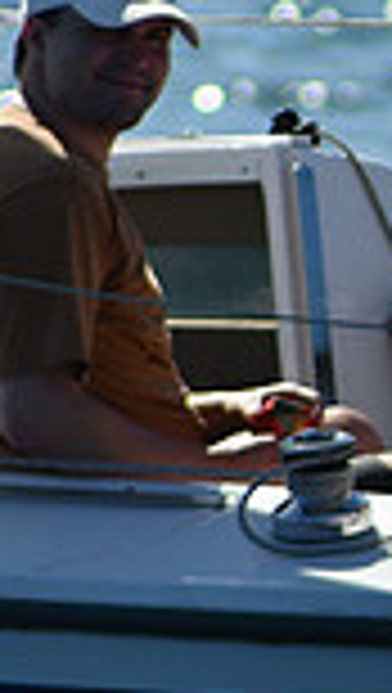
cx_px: 973
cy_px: 295
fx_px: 32692
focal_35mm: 1775
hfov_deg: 0.7
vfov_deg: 1.2
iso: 200
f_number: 6.3
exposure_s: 1/1250
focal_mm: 300
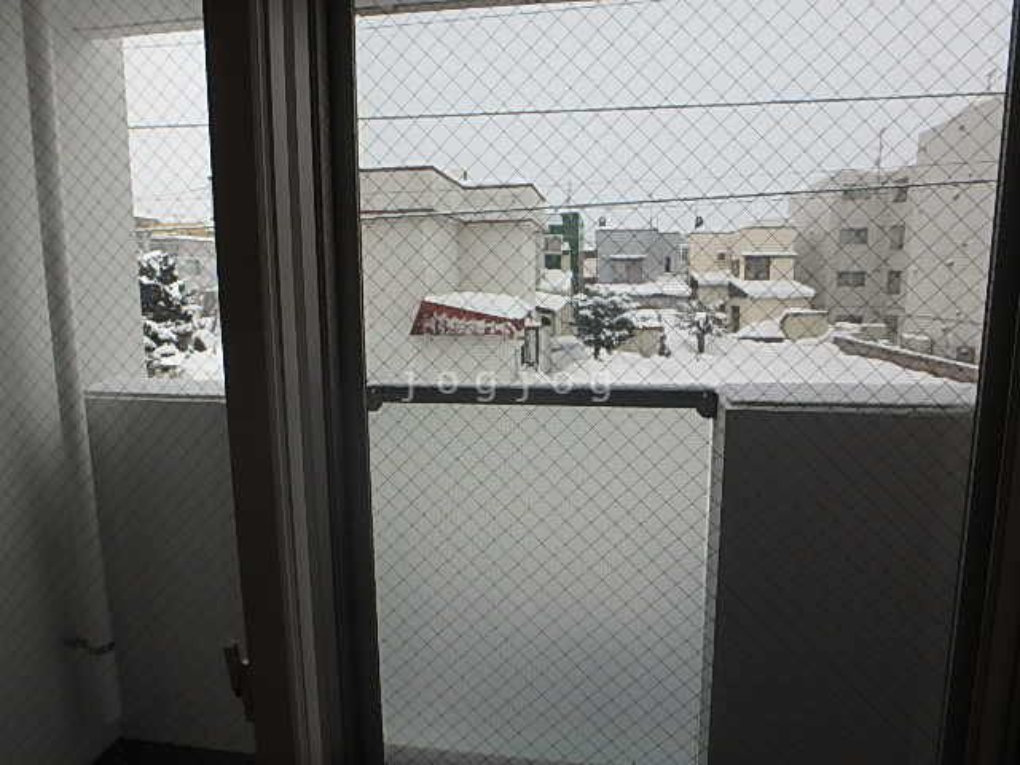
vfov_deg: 63.4
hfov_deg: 79.0
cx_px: 510
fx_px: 619
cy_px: 382
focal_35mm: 21
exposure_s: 1/80
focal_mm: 3.7
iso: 125
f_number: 3.5
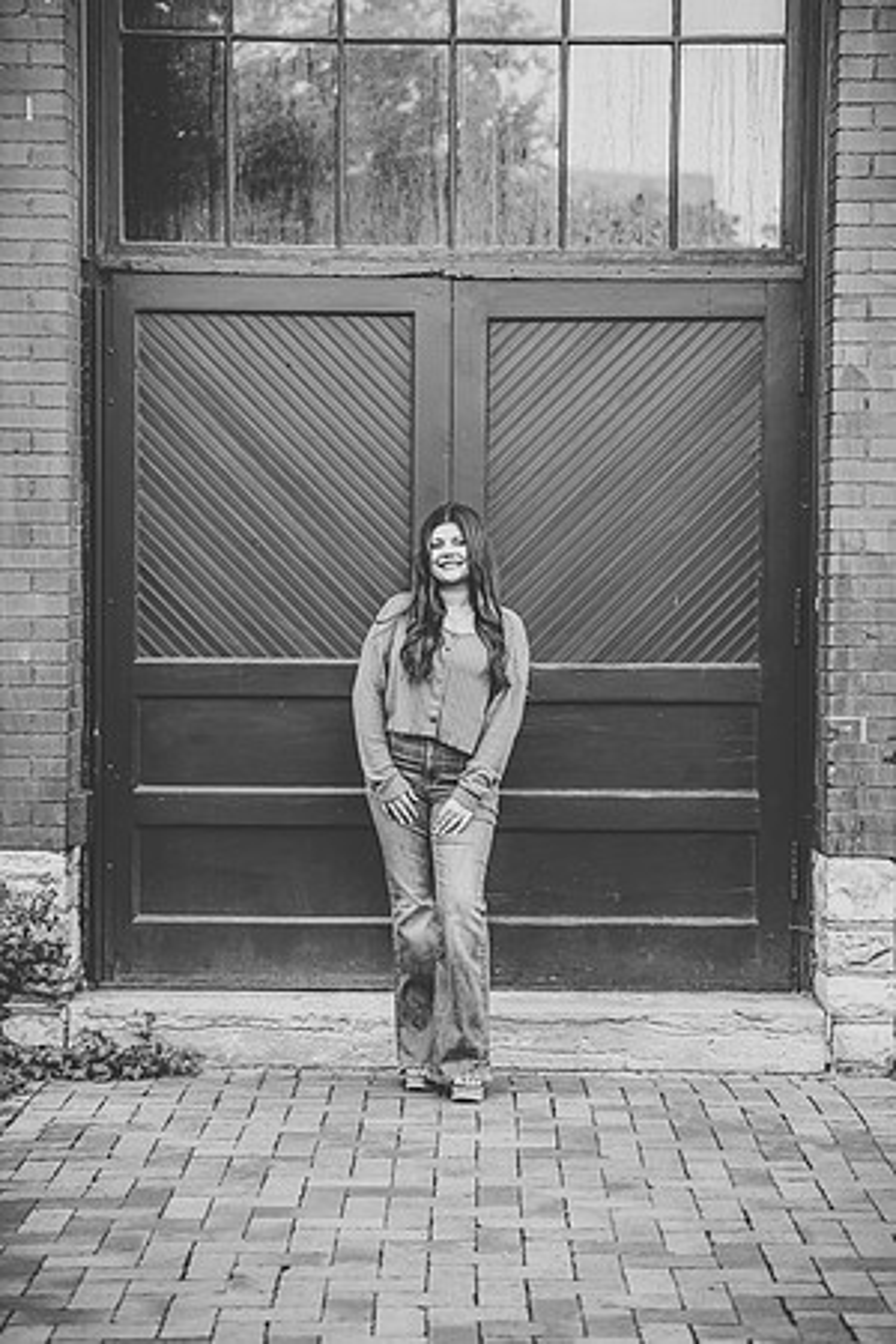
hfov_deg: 19.5
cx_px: 448
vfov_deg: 28.8
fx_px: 2613
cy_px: 672
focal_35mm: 70
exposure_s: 1/125
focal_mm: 70
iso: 400
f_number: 2.8
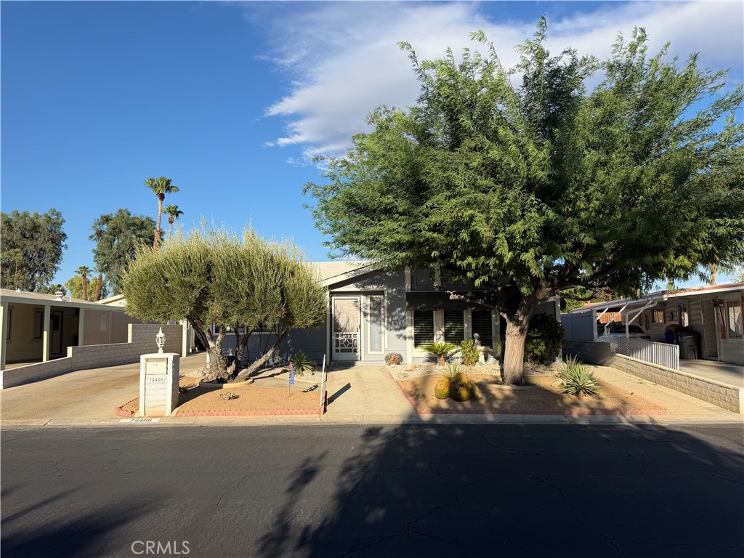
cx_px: 372
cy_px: 279
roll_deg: +1.6
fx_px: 516
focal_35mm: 24
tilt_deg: +3.5
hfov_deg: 71.6
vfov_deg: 56.8
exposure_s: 1/3953
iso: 80
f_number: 1.78
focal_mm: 6.76
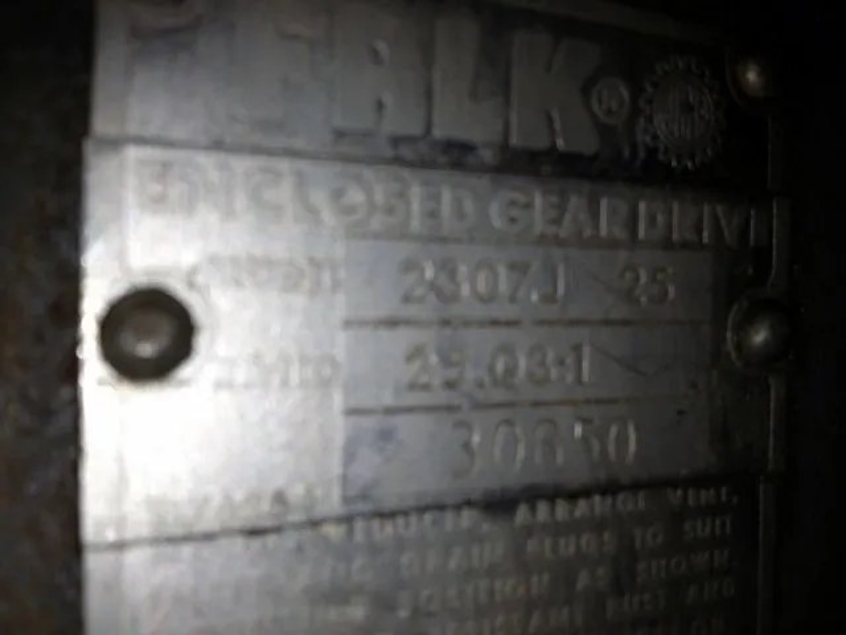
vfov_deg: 40.7
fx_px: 855
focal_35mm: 35
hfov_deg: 52.6
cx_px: 423
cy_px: 318
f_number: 2.4
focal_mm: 4.28
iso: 50
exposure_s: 1/736
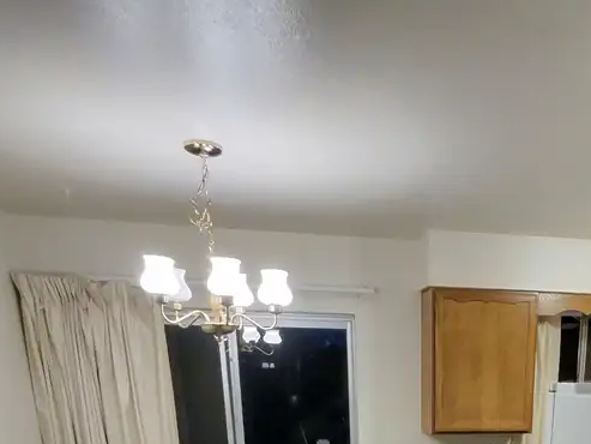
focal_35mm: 27
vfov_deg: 33.4
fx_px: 461
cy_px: 605
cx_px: 442
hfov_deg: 61.7
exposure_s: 1/40
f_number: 2.2
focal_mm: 2.24
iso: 305
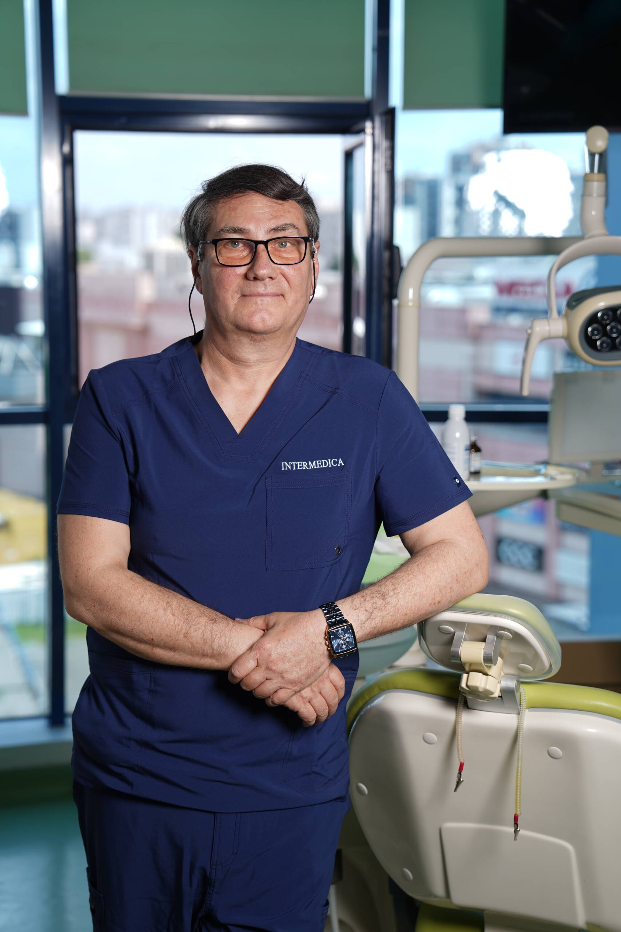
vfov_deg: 28.8
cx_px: 310
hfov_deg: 19.5
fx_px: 1811
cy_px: 466
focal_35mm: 70
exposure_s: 1/250
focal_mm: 70
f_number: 3.5
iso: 50
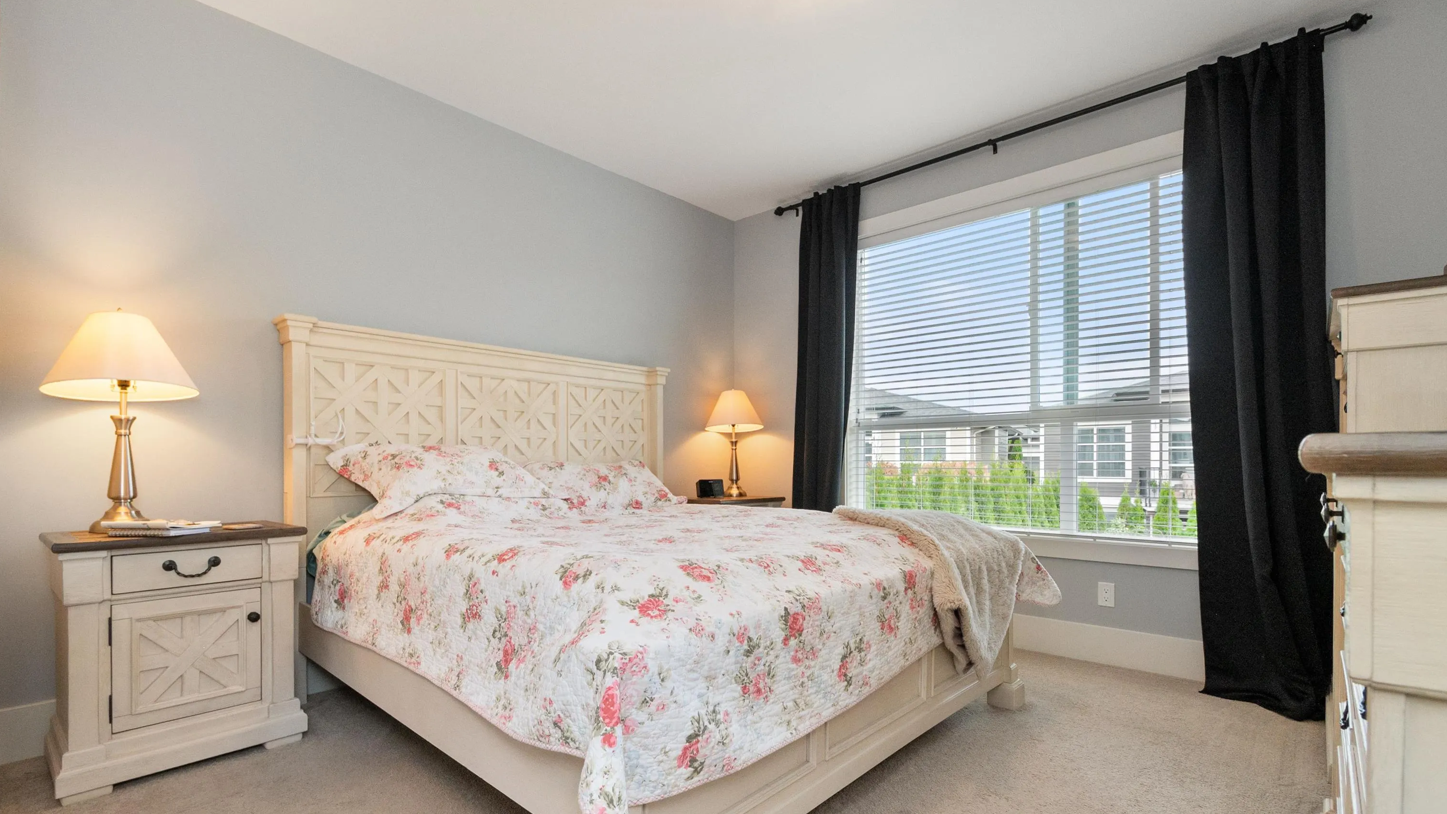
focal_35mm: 16
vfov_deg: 66.5
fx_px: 614
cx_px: 720
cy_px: 484
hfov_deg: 99.4
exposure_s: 1/60
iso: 320
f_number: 7.1
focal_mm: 10
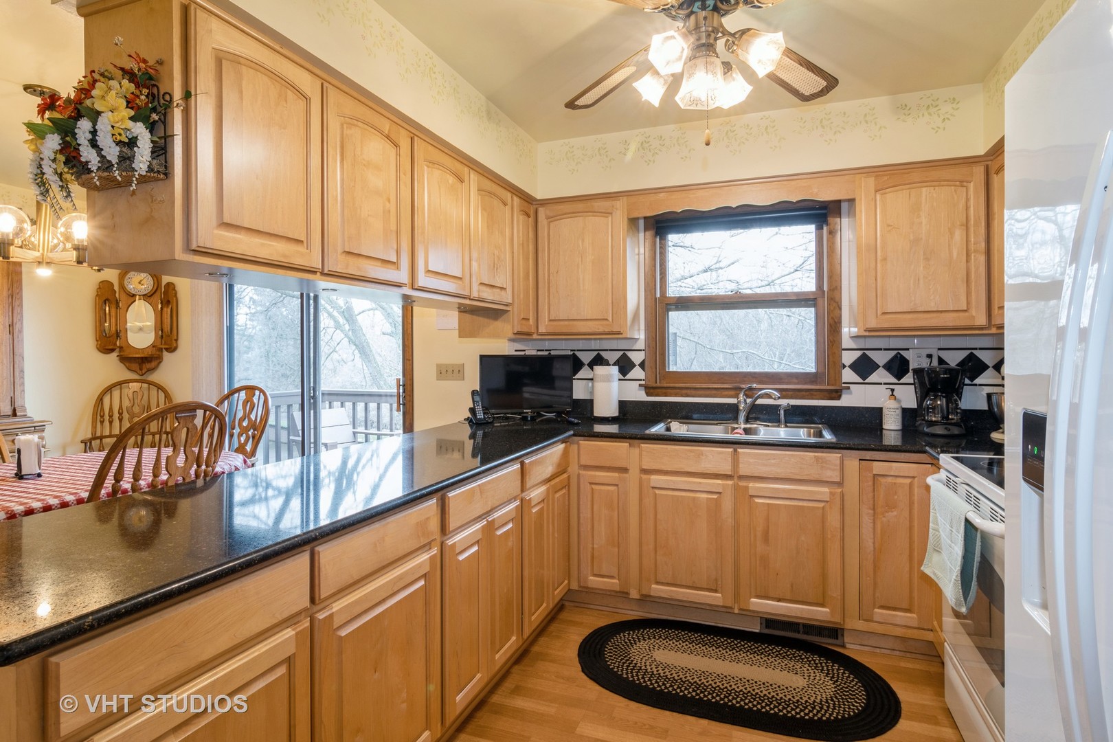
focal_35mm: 18
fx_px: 556
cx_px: 556
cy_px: 371
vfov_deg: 67.4
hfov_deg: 90.0
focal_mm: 12
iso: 100
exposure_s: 1
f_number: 9
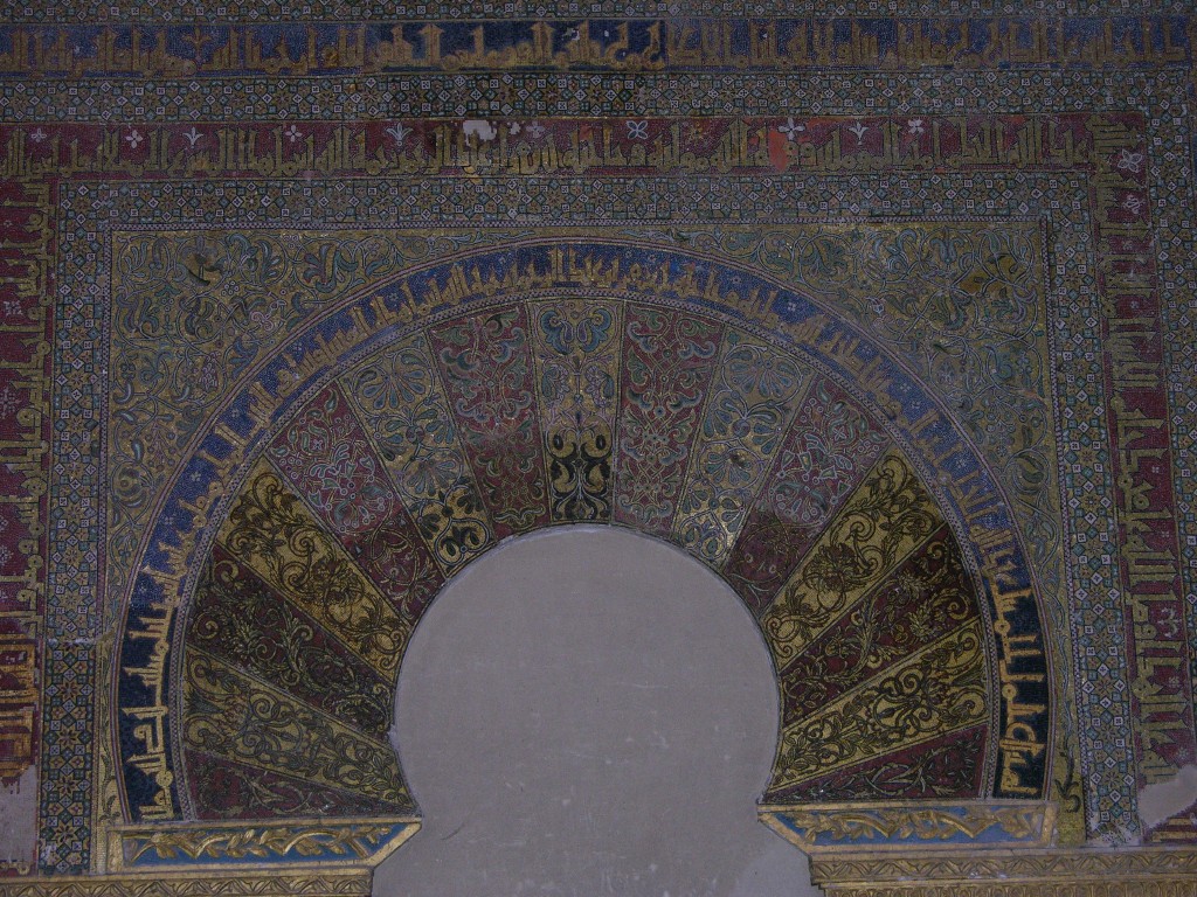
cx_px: 598
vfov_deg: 19.9
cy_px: 448
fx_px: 2559
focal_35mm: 74
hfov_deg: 26.3
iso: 200
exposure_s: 1/120
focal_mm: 18.8
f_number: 3.3
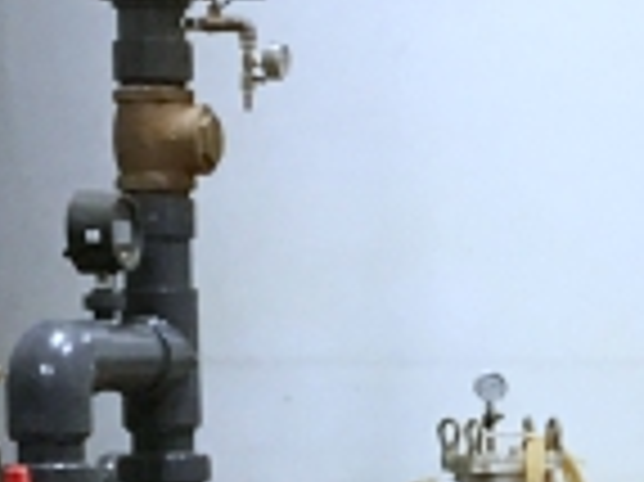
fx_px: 3773
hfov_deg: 9.1
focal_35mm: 203
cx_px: 1317
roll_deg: +1.4
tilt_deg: -2.9
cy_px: 468
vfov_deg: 7.3
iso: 100
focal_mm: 4.15
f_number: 2.2
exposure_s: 1/30
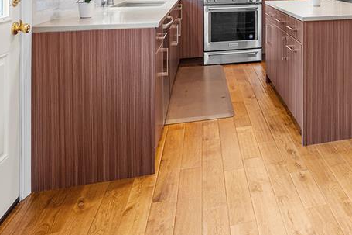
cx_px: 325
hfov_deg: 47.1
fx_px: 352
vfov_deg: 32.5
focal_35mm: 36
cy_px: -22
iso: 100
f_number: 8
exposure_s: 1/1.67
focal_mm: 16
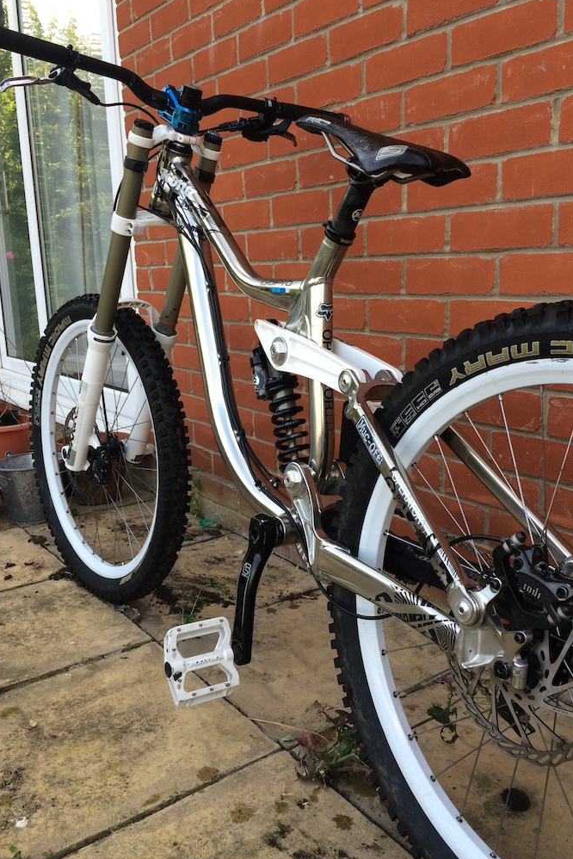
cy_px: 436
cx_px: 306
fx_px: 763
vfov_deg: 58.7
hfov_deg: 41.1
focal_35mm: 32
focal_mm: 4.12
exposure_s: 1/120
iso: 40
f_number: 2.2
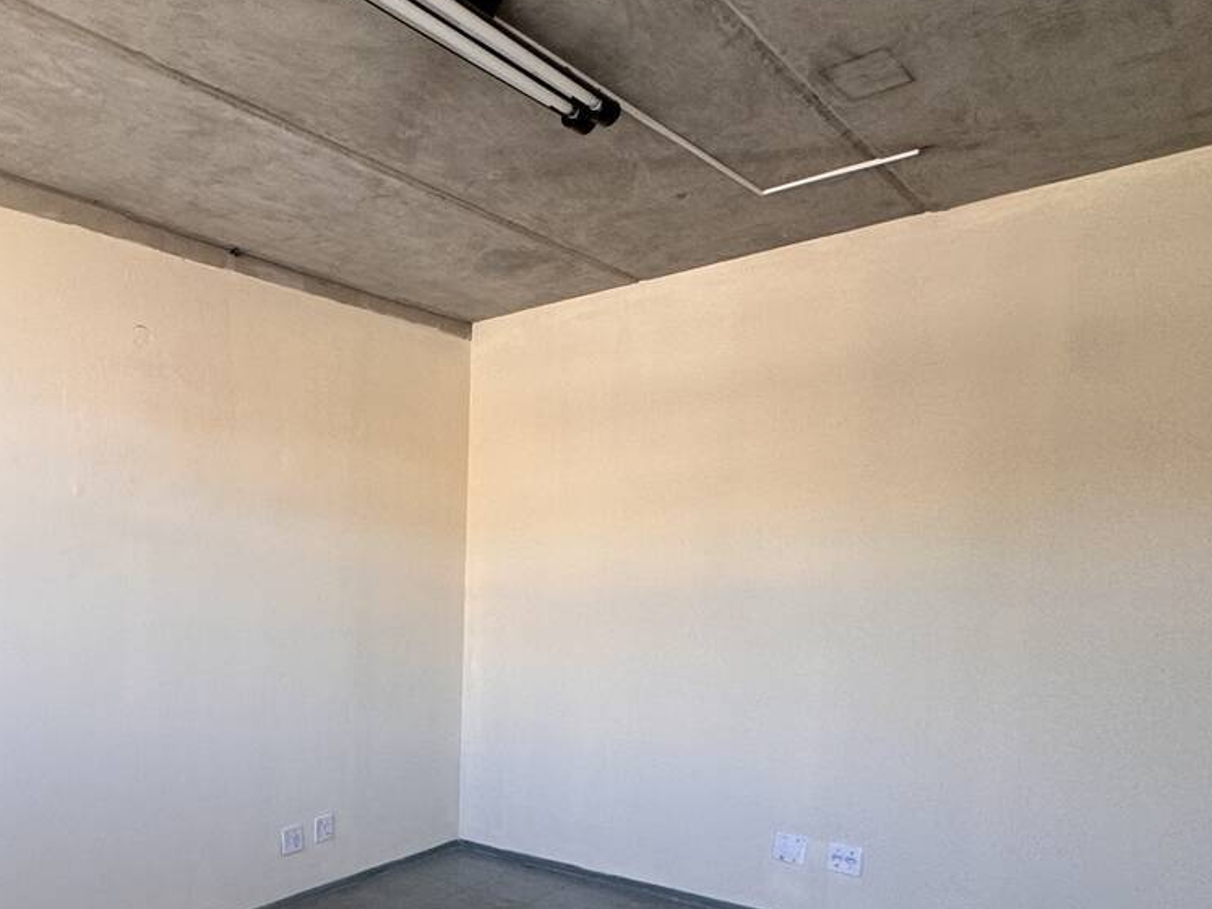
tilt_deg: -9.3
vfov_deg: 48.5
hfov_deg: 59.6
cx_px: 224
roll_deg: +0.4
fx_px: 945
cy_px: 724
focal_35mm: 27
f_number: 2.2
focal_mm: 2.22
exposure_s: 1/99
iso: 125
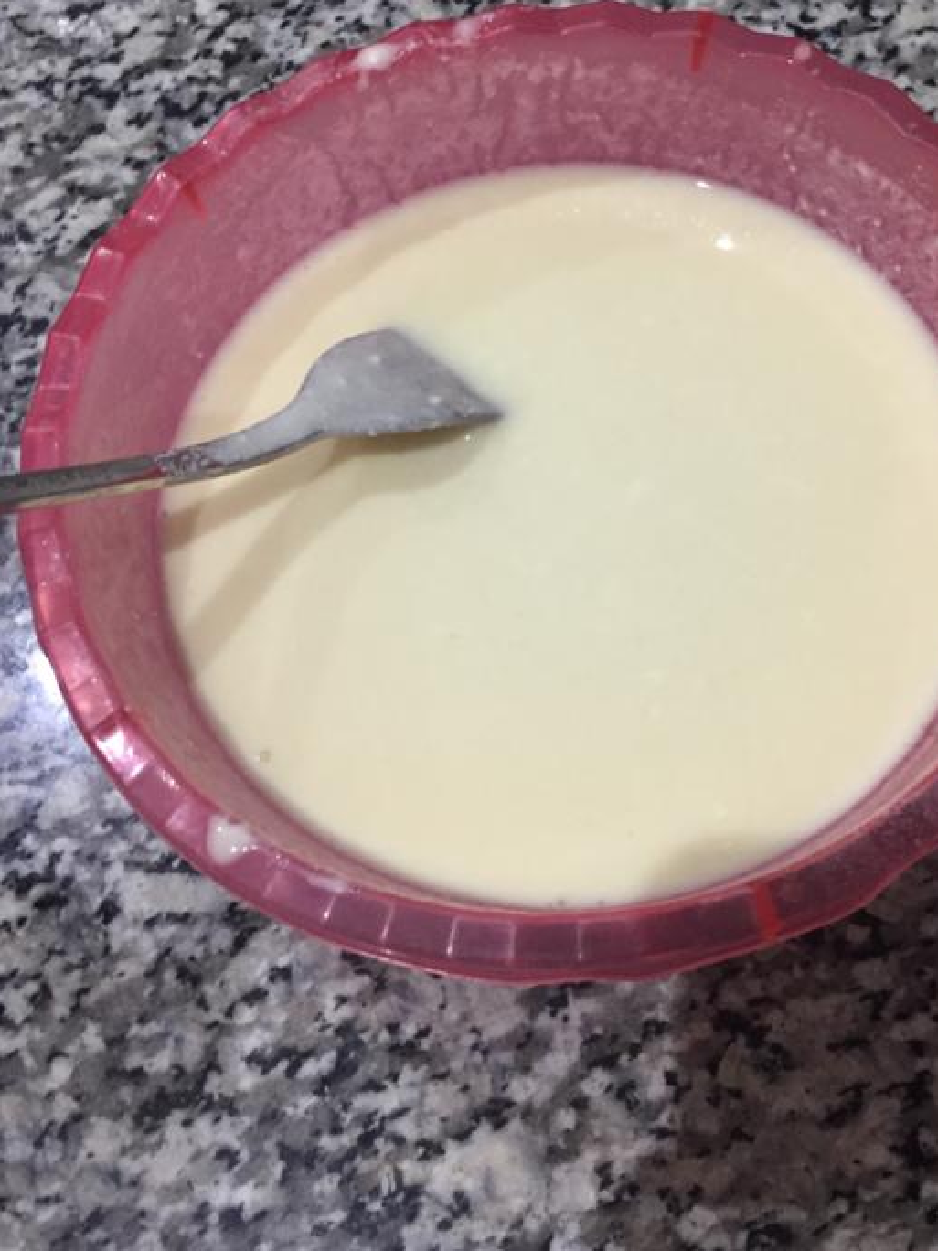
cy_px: 541
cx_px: 569
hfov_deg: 36.7
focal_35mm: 39
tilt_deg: -66.5
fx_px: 1409
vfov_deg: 47.7
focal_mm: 4.15
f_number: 2.2
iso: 160
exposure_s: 1/33
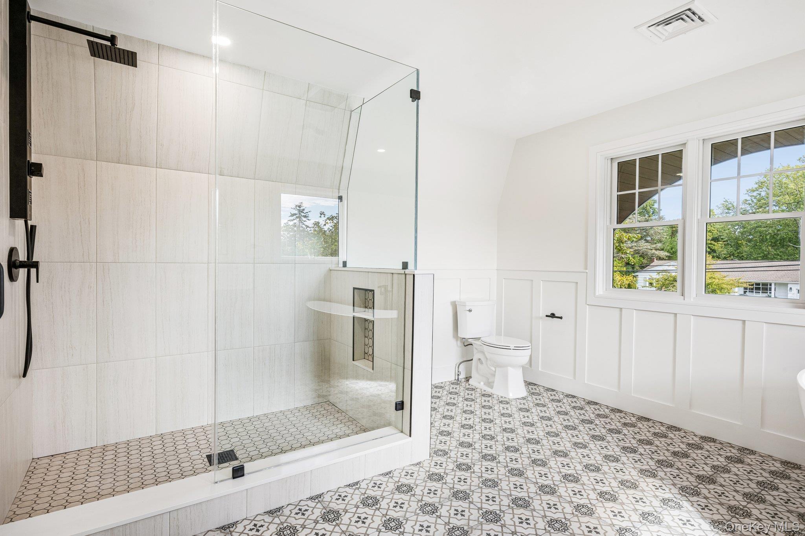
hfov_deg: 88.4
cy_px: 268
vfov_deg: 65.9
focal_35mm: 18
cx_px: 402
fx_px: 414
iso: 250
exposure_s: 1/40
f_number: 9
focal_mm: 18.5
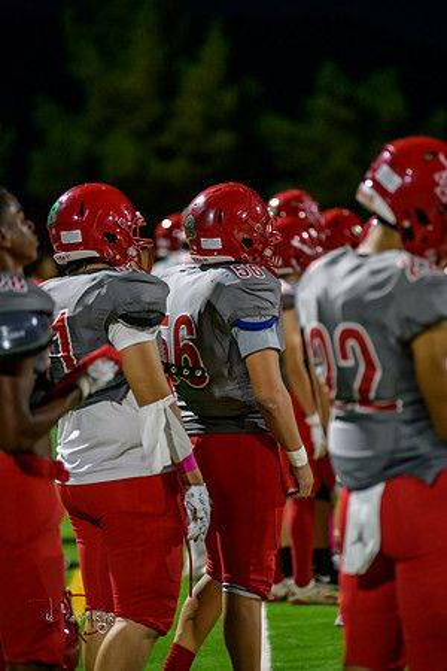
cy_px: 336
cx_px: 224
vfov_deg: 10.3
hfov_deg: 6.9
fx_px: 3725
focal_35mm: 200
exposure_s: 1/250
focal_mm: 200
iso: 1600
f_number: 2.8
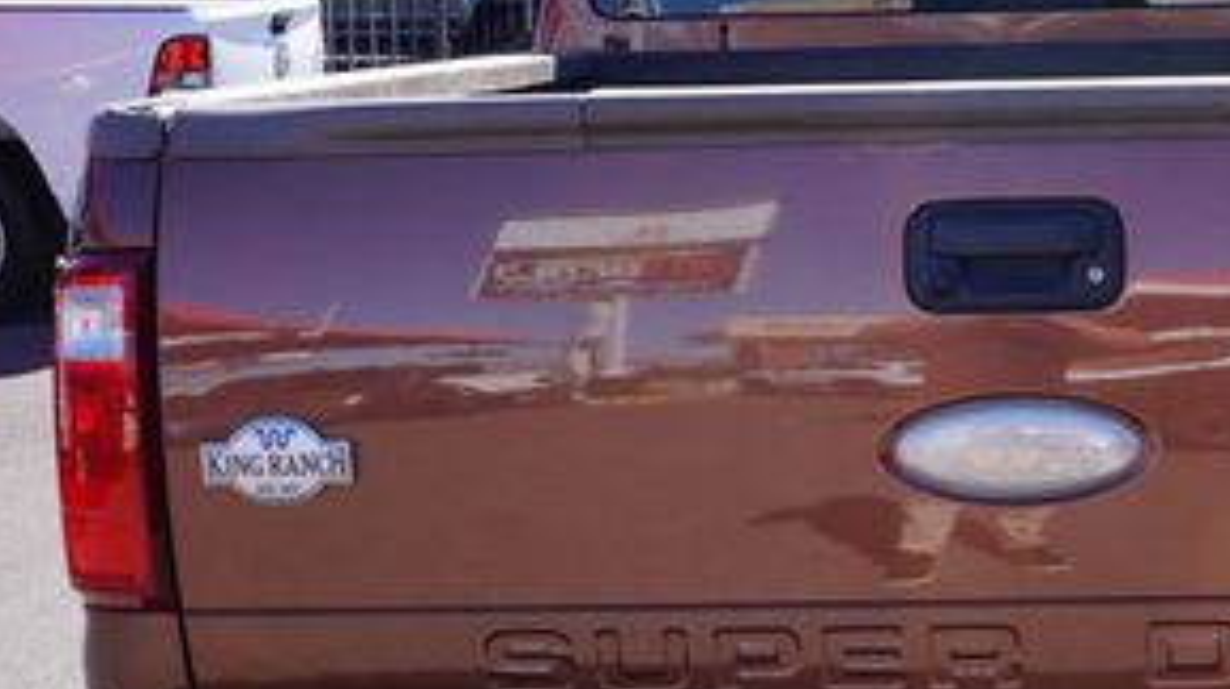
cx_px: 941
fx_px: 2384
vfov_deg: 16.4
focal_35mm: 73
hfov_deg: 28.5
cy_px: 459
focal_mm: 21
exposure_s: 1/80
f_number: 9
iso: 100
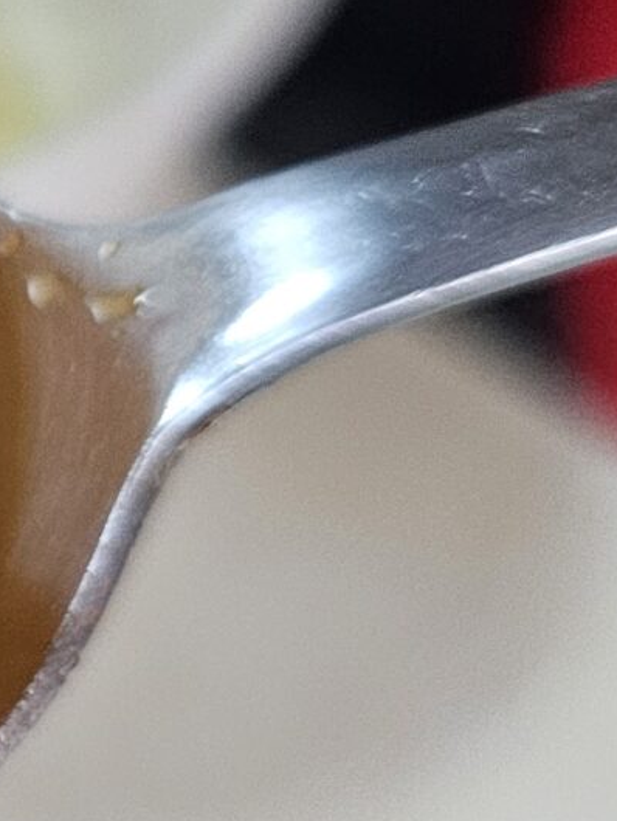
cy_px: 440
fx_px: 2636
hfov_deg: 11.7
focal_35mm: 111
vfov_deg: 17.7
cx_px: -684
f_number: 1.7
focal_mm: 6.3
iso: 400
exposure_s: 1/120
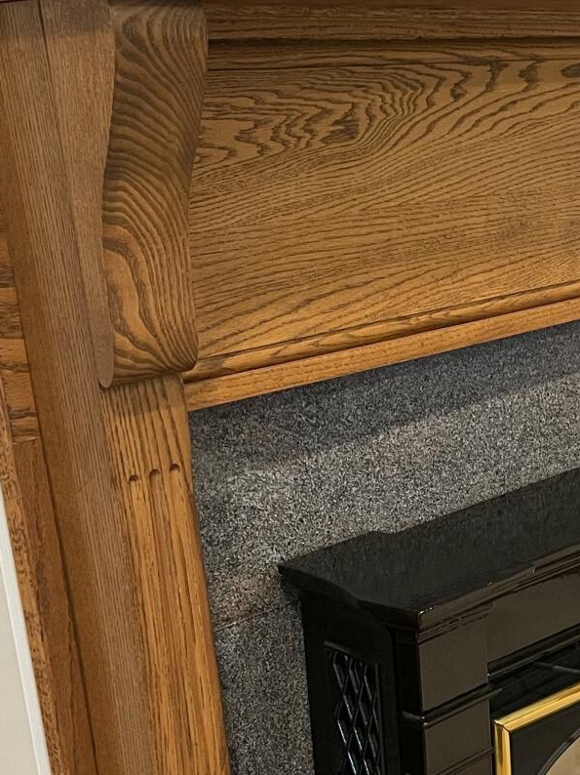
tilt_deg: -20.0
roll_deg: +2.3
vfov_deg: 30.0
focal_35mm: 63
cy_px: 623
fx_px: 1408
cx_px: 550
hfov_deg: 22.6
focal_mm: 5.1
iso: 400
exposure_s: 1/40
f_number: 1.6
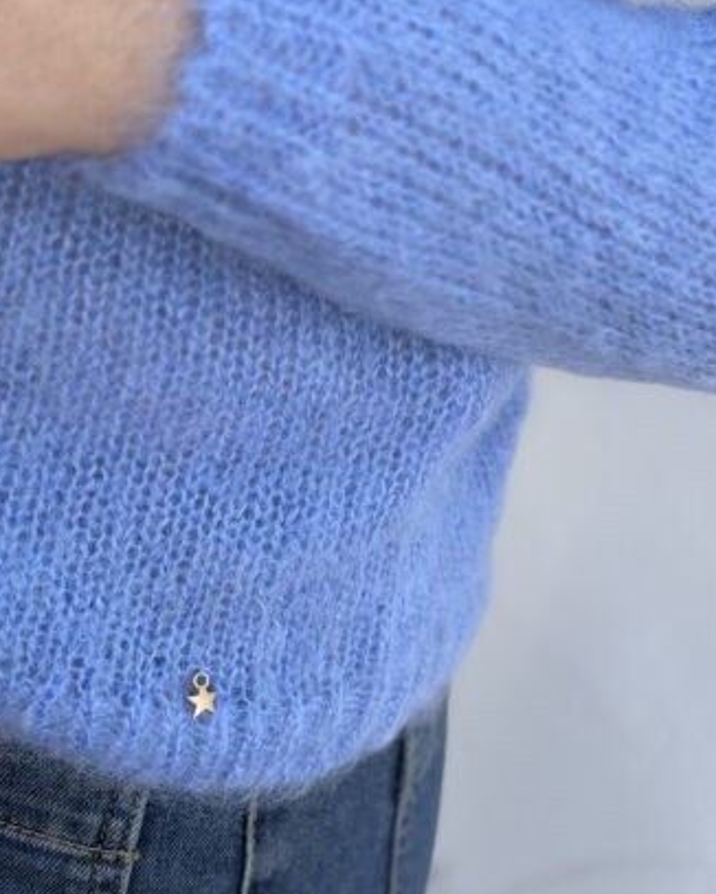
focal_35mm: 69
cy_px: 373
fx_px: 1826
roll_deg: -21.0
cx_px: 446
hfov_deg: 22.1
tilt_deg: -24.6
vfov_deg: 27.5
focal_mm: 6.76
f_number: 1.78
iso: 64
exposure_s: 1/620
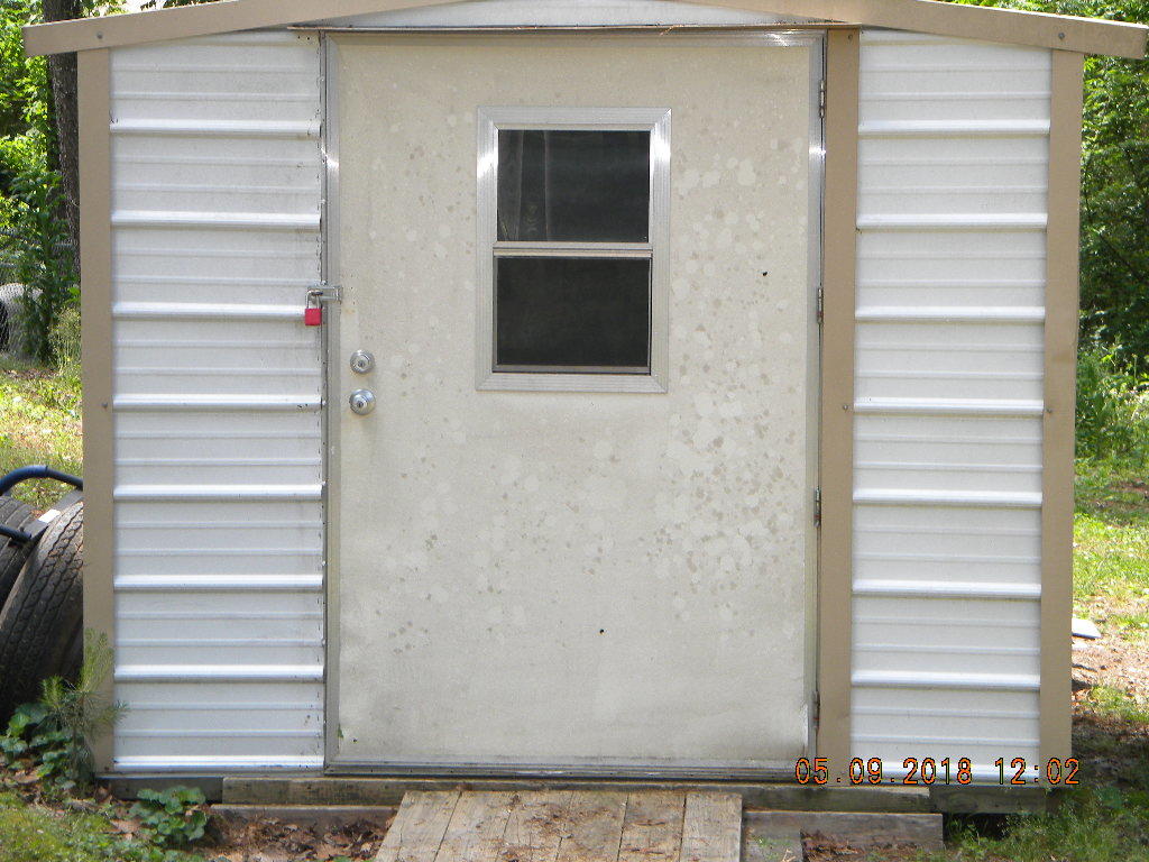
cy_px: 431
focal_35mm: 83
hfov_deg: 23.6
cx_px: 574
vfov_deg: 17.8
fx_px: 2755
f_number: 4.5
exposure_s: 1/150
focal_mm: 15.1
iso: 110
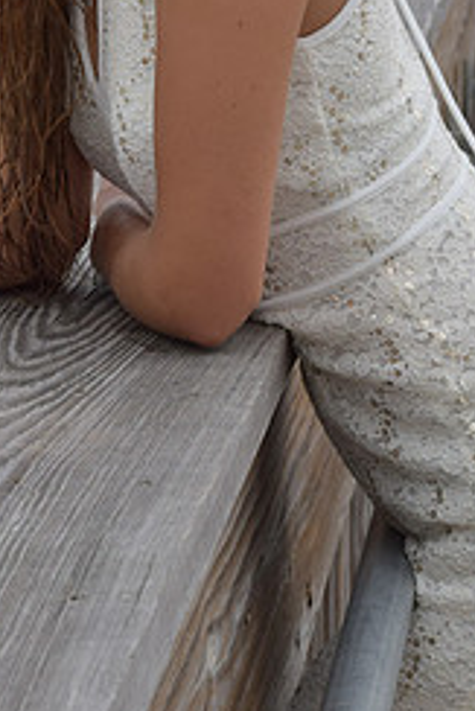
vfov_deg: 10.4
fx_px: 3877
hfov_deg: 7.0
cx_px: 124
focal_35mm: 196
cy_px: 35
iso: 200
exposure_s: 1/250
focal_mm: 55
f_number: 8
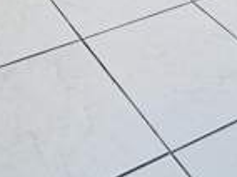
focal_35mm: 79
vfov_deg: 13.1
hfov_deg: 24.5
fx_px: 540
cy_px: -267
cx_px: 57
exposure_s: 1/120
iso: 160
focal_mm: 2.22
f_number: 2.2
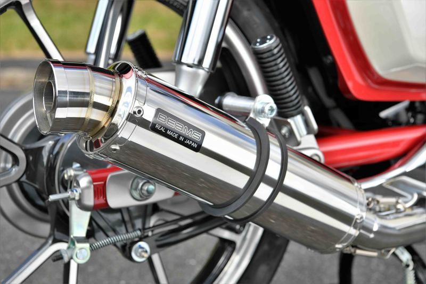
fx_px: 828
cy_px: 142
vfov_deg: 19.4
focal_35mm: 70
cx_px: 213
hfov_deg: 28.8
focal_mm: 70
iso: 250
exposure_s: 1/400
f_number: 8
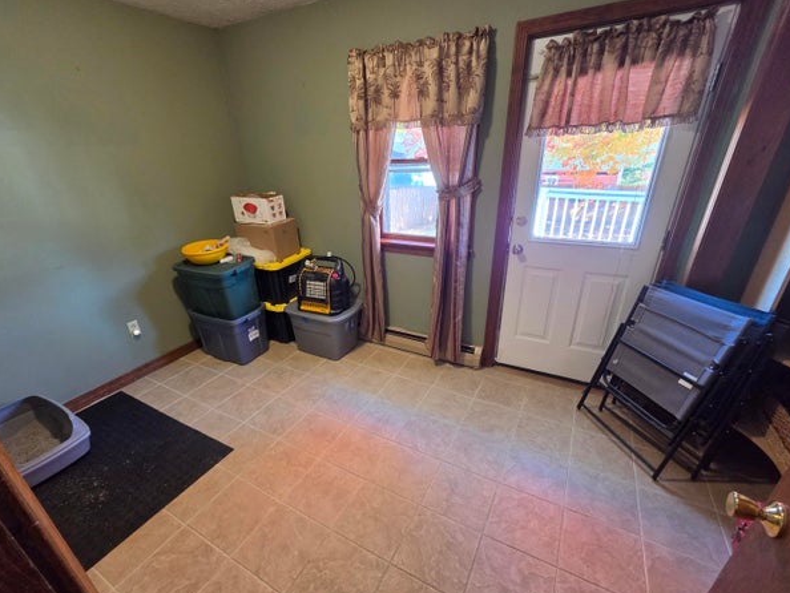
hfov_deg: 102.0
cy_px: 314
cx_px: 379
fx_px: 320
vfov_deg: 85.6
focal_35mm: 14
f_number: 2.2
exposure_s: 1/60
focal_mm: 2.2
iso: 320
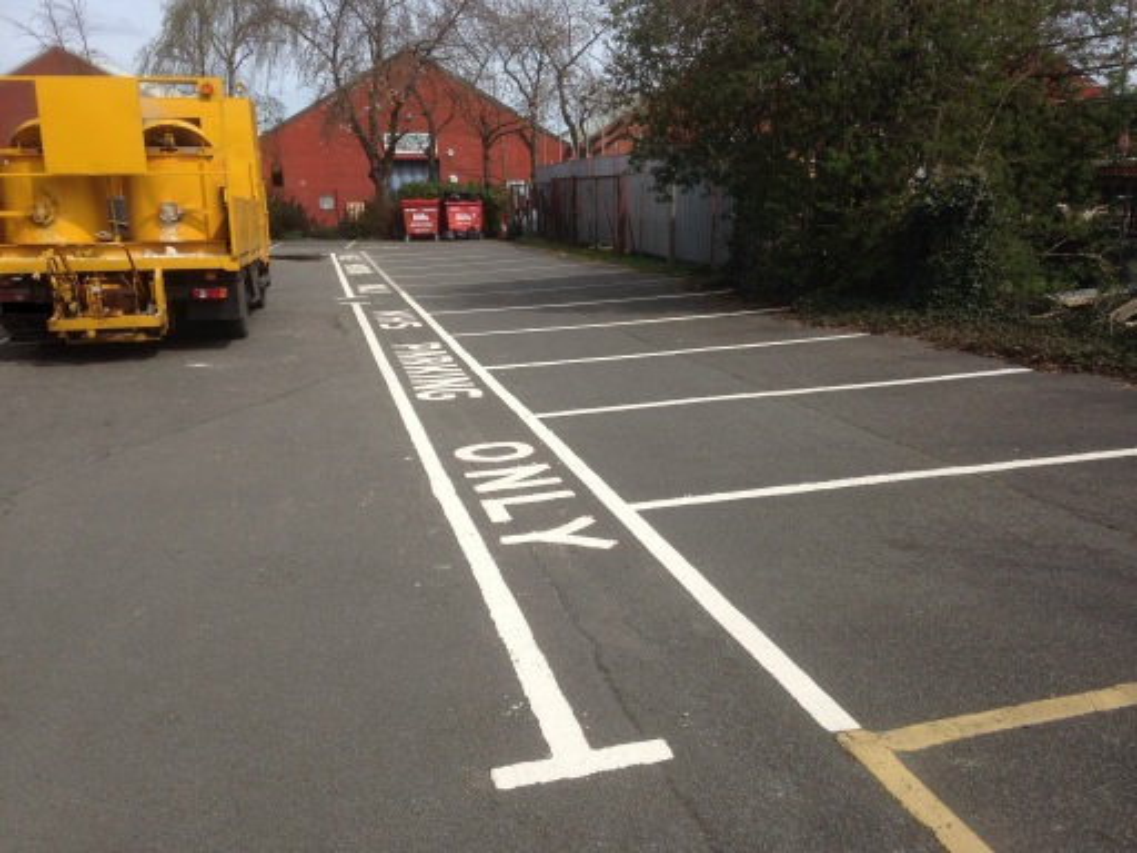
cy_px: 426
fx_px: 1084
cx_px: 568
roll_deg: +0.6
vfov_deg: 42.9
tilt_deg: -13.6
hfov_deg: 55.4
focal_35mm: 33
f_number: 2.4
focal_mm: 4.12
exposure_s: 1/1595
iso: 50
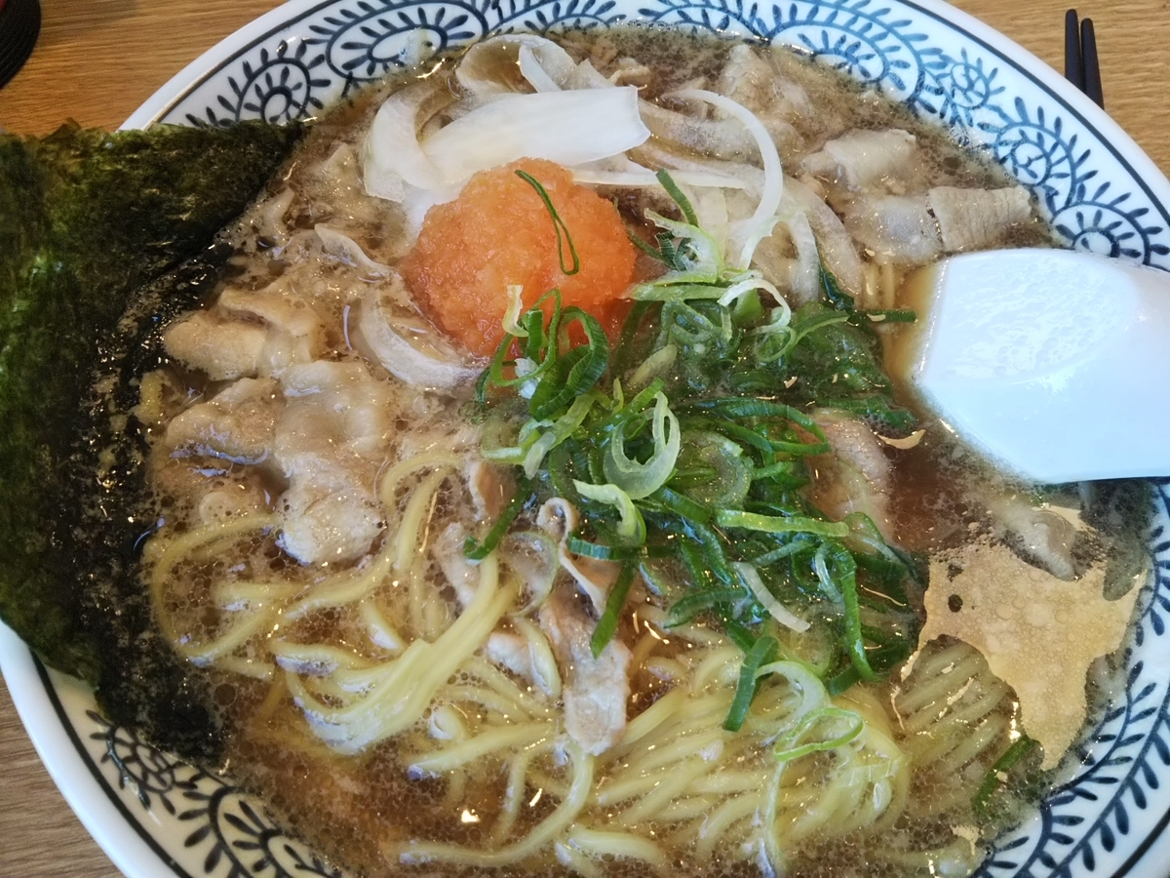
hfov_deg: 60.0
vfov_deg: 46.8
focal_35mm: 30
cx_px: 585
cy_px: 439
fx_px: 1014
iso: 50
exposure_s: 1/30
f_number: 2.2
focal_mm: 4
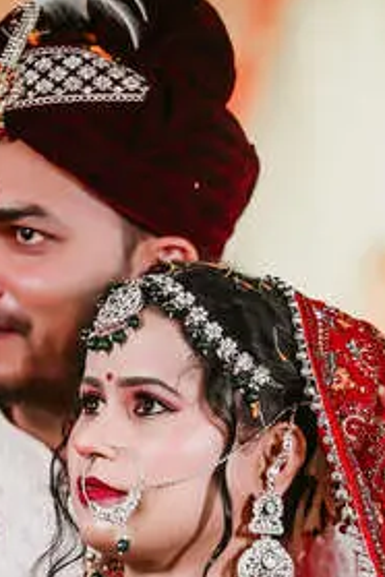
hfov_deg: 2.9
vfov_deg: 4.3
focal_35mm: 473
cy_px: 641
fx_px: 7587
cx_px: 97
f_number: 2.8
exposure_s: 1/320
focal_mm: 165
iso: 500
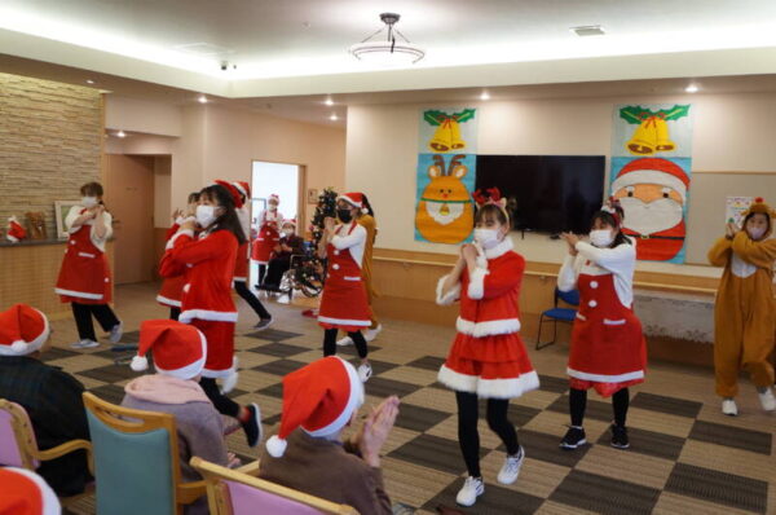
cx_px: 388
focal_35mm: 30
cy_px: 258
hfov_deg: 62.0
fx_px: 646
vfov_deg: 43.5
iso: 800
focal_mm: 20
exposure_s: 1/60
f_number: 4
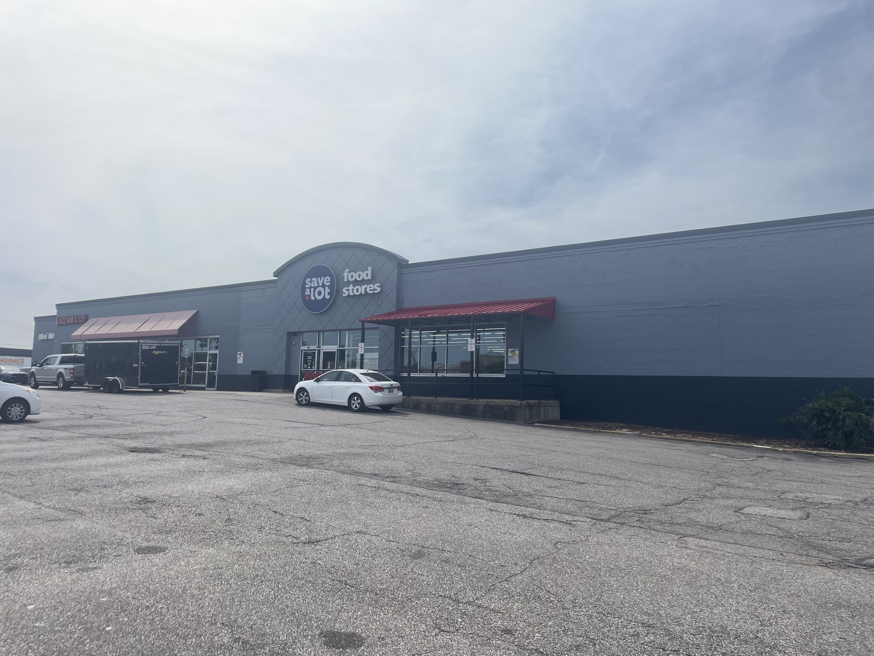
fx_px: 656
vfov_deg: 53.1
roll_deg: -1.1
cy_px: 328
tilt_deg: +6.0
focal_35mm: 26
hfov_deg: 67.3
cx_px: 437
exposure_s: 1/2451
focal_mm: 4.2
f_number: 1.6
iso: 32
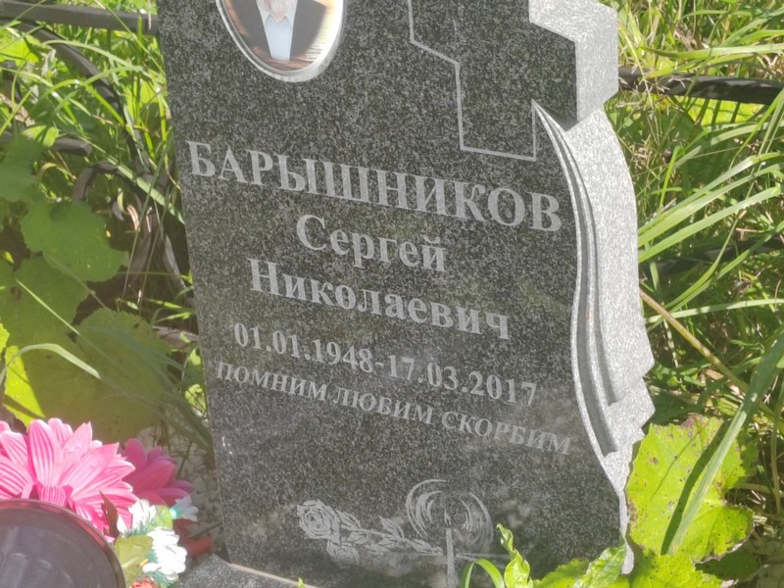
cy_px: 294
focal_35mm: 86
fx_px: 1948
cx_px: 392
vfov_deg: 17.2
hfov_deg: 22.8
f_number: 1.9
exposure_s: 1/610
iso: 100
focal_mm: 5.52
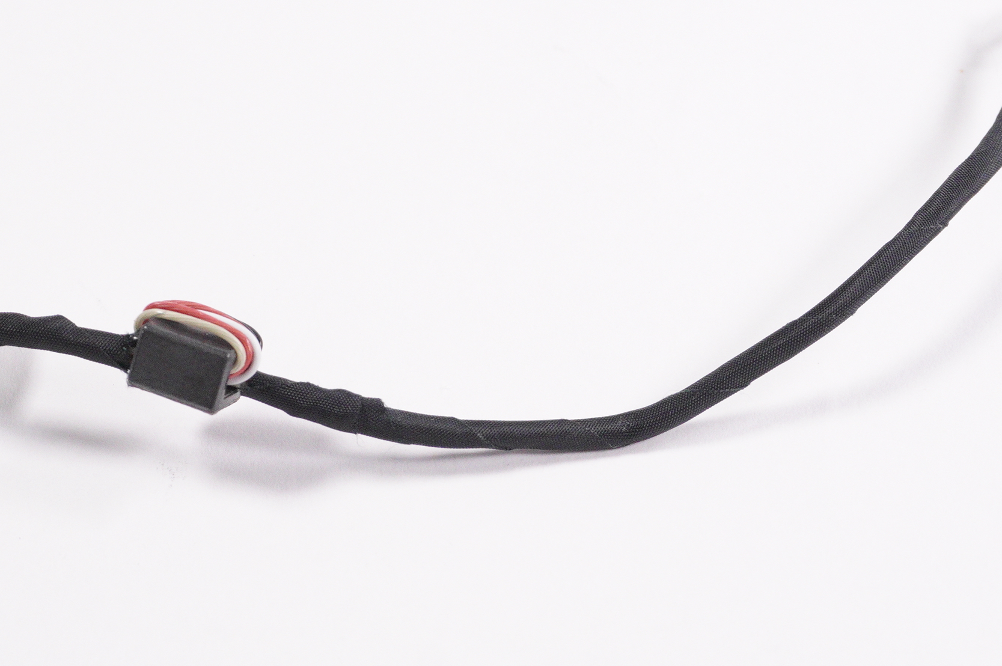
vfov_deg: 16.2
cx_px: 384
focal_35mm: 84
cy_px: 291
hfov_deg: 24.2
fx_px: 2333
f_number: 9
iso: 2500
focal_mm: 31
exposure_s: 1/500
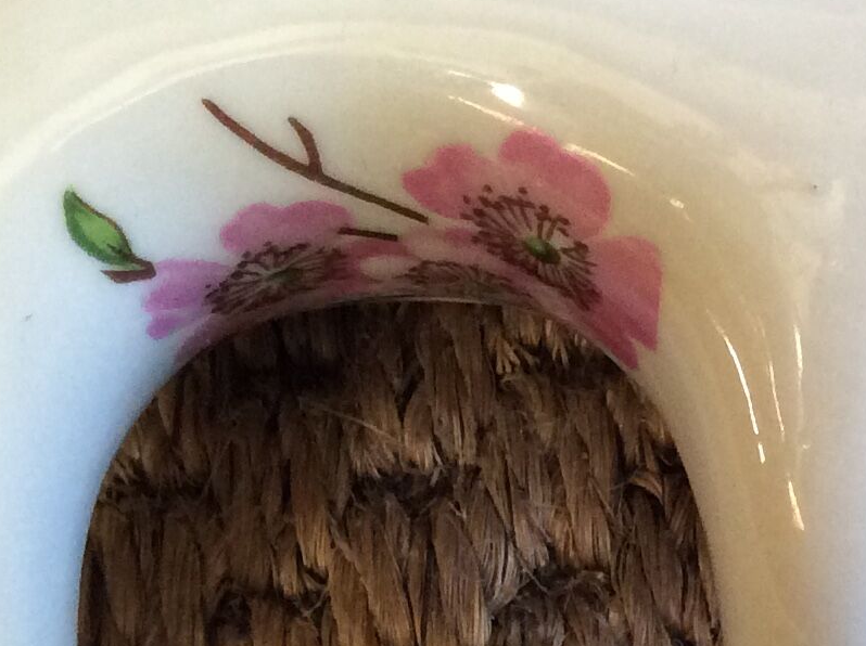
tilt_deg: -71.6
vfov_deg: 14.1
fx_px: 2598
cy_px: 521
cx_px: 845
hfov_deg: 18.5
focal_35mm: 104
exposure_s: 1/25
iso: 125
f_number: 2.4
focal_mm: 3.3
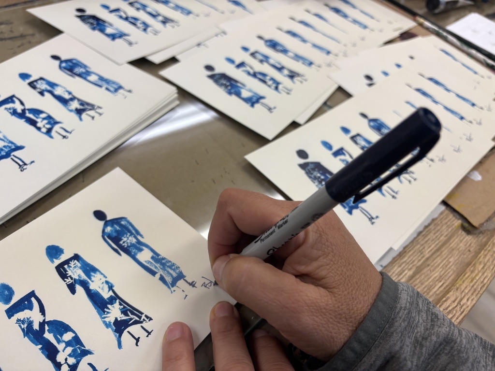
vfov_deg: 53.1
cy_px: 186
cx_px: 248
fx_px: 372
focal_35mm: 26
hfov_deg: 67.3
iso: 50
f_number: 1.6
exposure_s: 1/120
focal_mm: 5.96
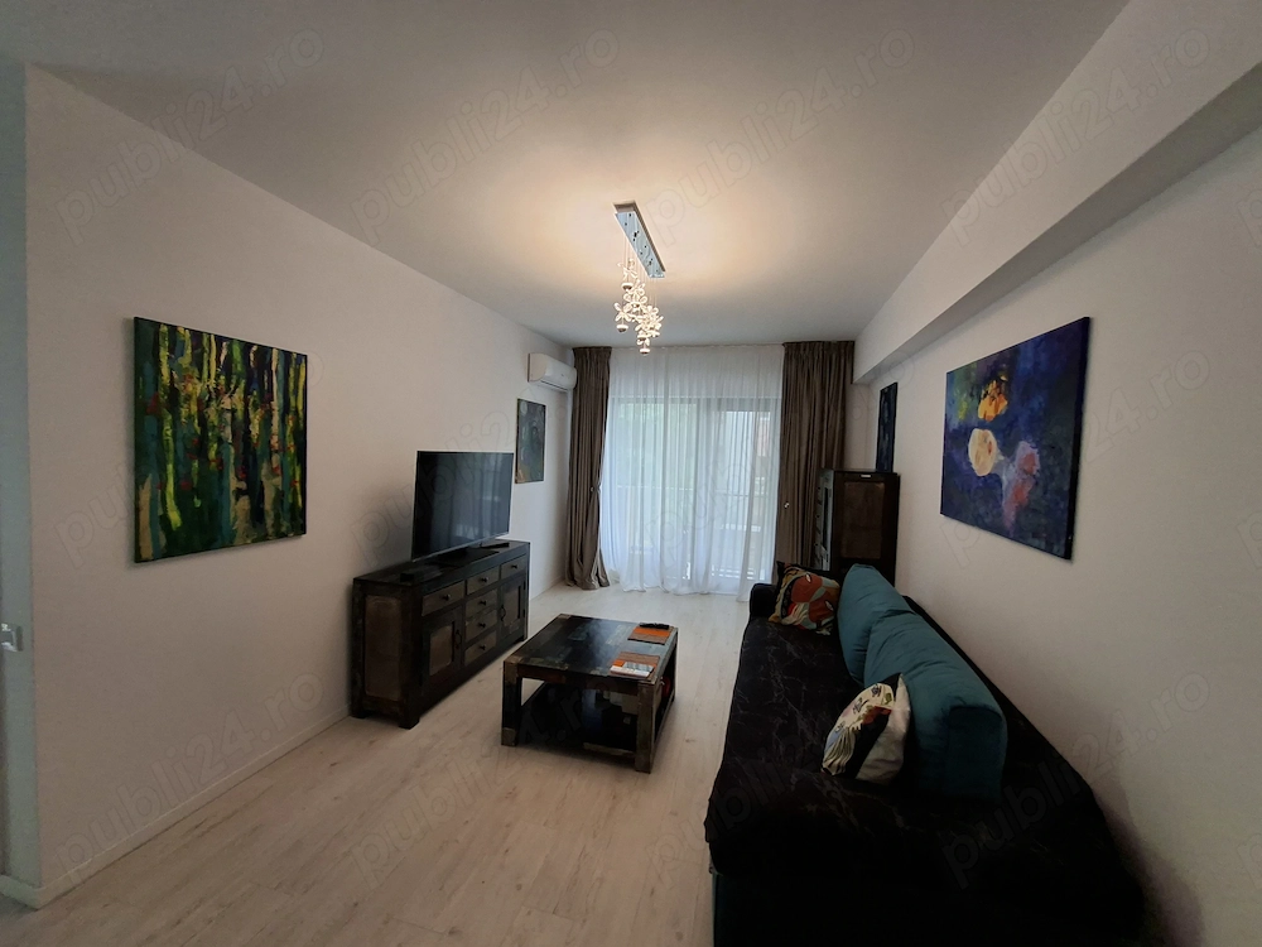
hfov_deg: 106.2
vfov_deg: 89.9
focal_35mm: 13
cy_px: 474
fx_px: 474
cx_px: 631
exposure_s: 1/40
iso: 100
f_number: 2.2
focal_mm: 1.74
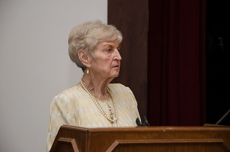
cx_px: 115
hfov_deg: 14.0
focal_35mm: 147
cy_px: 76
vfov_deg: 9.3
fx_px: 937
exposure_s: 1/80
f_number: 6.3
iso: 500
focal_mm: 98
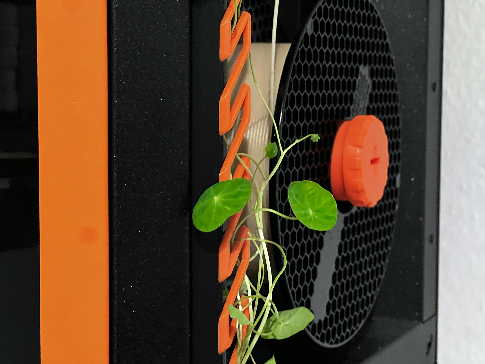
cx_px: 242
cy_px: 182
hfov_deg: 25.3
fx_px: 1079
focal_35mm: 77
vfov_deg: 19.1
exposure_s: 1/25
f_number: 2.8
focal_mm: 9
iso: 1600
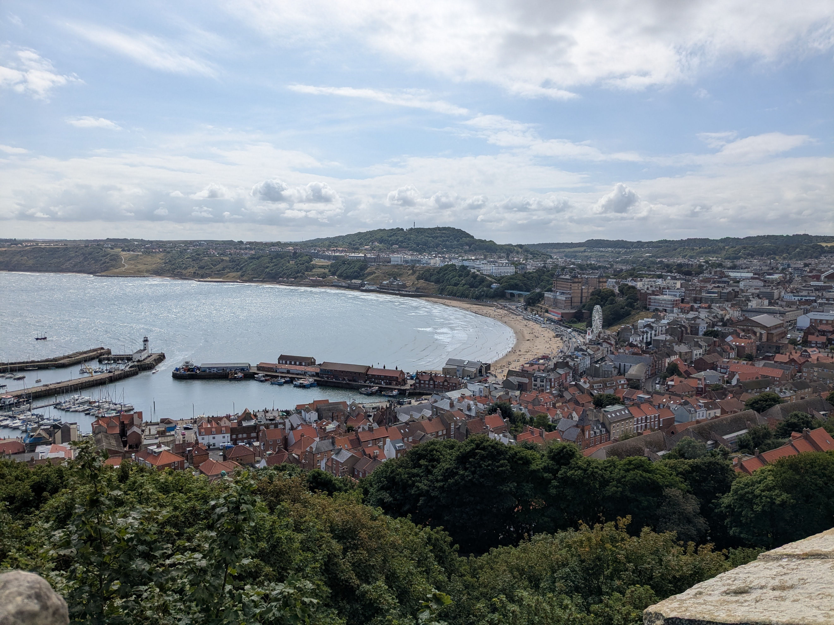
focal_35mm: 27
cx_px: 417
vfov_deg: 51.4
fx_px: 651
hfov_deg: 65.3
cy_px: 312
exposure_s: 1/7812
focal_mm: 4.38
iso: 61
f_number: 1.73
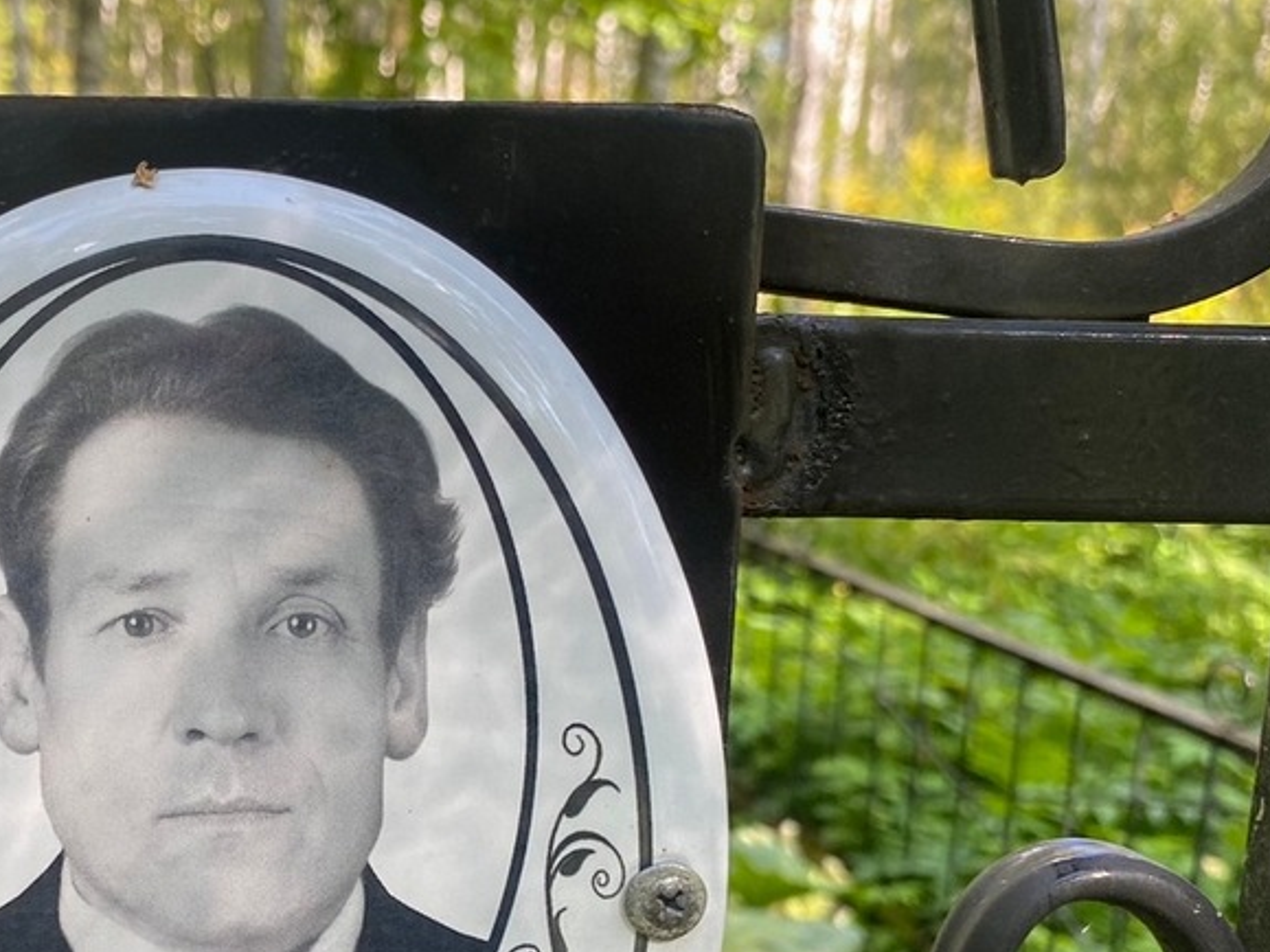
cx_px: 301
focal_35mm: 46
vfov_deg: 31.0
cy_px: 700
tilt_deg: -15.3
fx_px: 1687
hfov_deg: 40.0
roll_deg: -3.0
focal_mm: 4.25
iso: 32
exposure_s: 1/122
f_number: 1.8
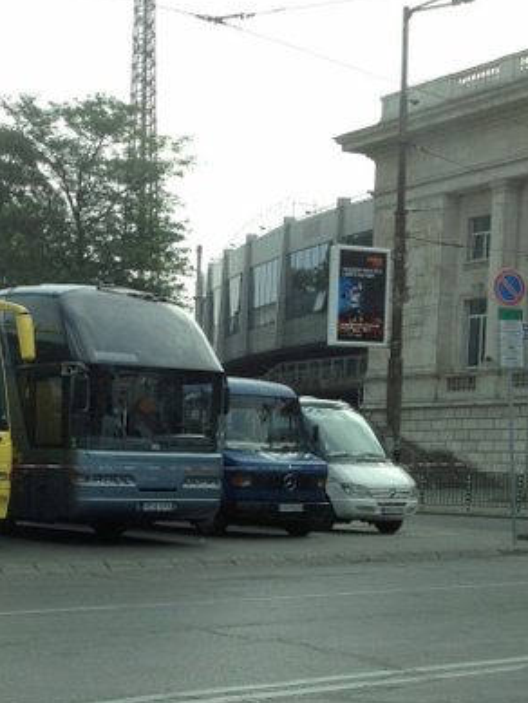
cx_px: 90
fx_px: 1463
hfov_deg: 20.2
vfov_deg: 26.4
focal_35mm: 72
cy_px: 595
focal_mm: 4.28
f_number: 2.4
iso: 50
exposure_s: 1/1142
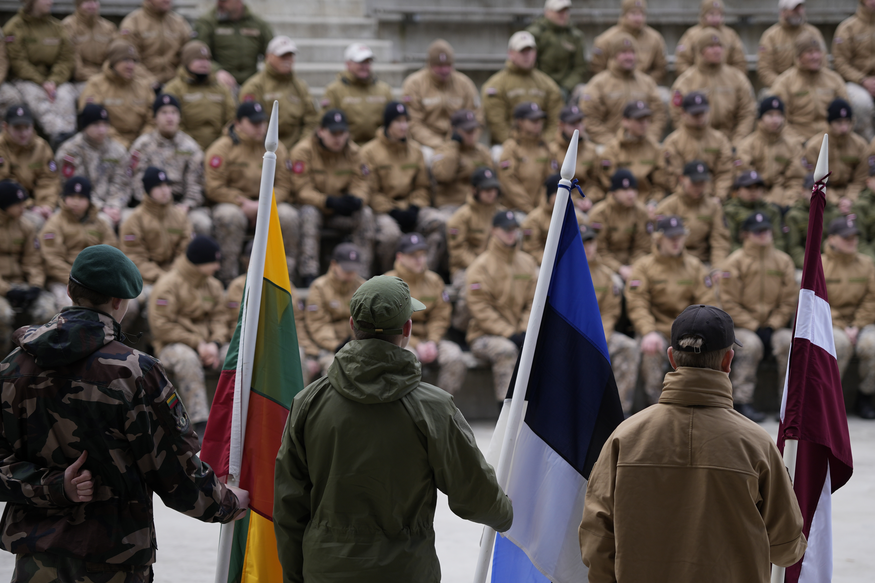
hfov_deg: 14.2
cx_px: 491
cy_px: 397
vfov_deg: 9.5
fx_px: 3524
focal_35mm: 145
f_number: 2.8
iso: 160
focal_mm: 105
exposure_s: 1/640
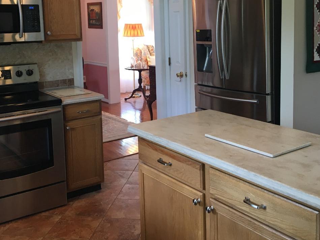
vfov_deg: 32.4
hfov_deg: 42.9
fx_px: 407
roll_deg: +1.9
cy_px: 67
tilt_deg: -6.2
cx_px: 151
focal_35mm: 44
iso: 64
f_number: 2.2
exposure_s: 1/30
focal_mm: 4.15
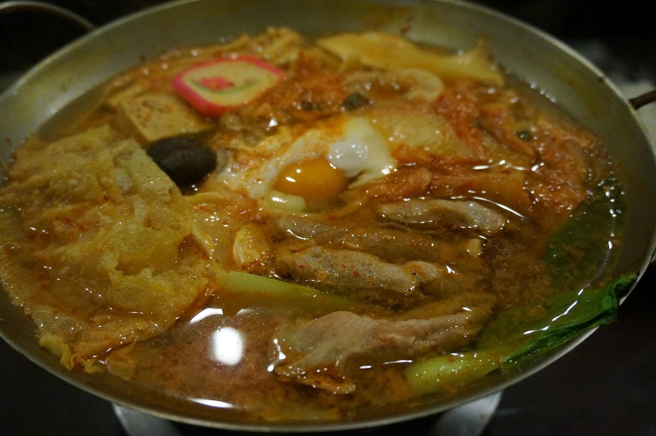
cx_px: 328
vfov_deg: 36.8
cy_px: 218
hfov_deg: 53.2
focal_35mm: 36
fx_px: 655
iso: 2500
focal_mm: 24
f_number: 4.5
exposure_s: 1/160
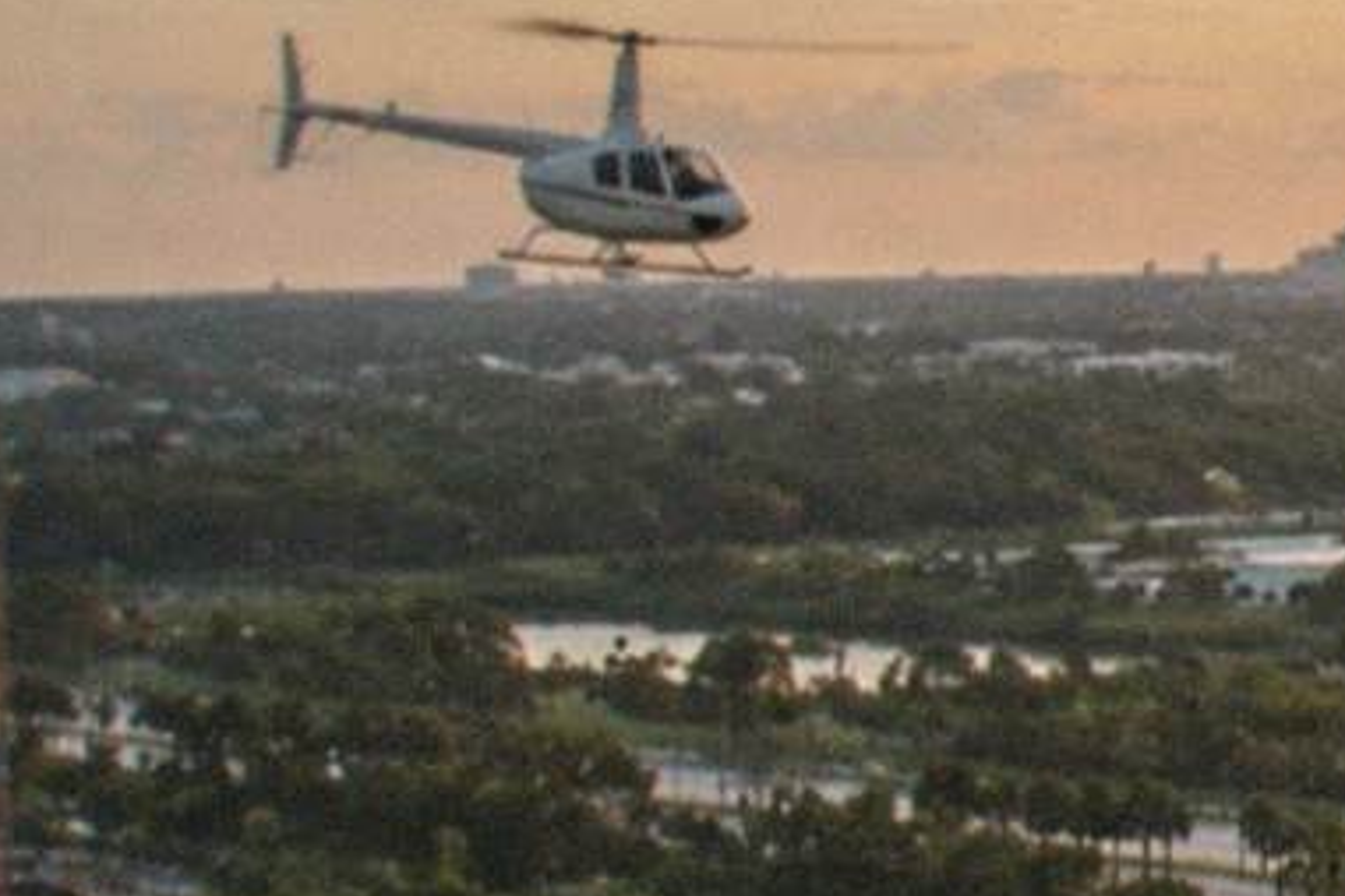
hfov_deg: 28.2
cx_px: 1582
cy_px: 1094
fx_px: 2354
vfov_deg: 20.1
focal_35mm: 63
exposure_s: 1/800
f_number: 5.6
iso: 320
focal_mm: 24
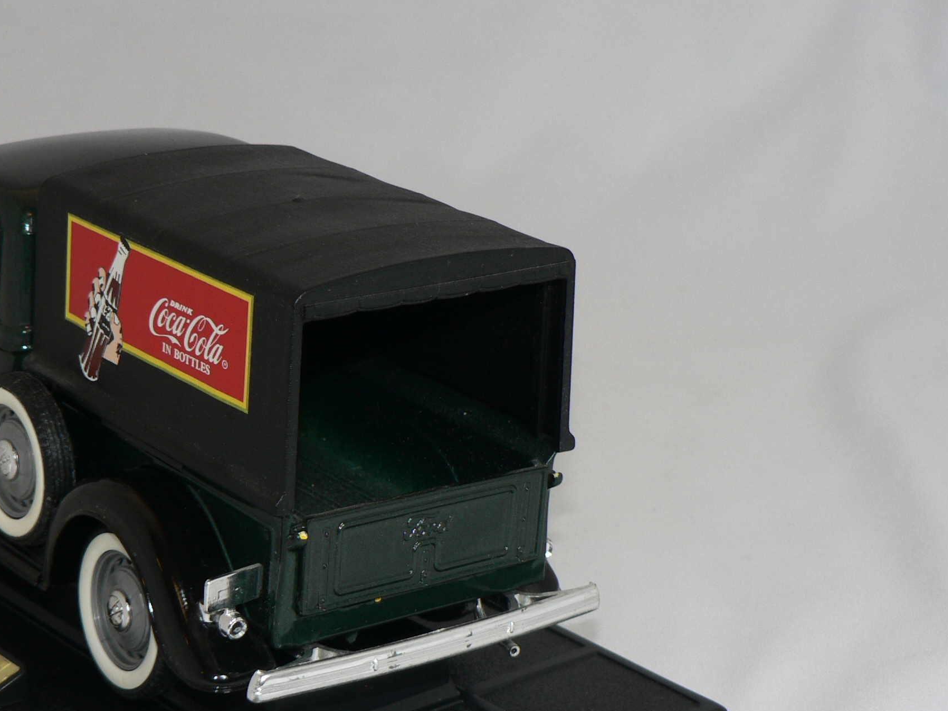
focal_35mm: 86
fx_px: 2355
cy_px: 455
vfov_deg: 17.1
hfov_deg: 22.6
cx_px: 280
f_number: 3.2
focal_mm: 9.5
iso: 80
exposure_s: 1/60
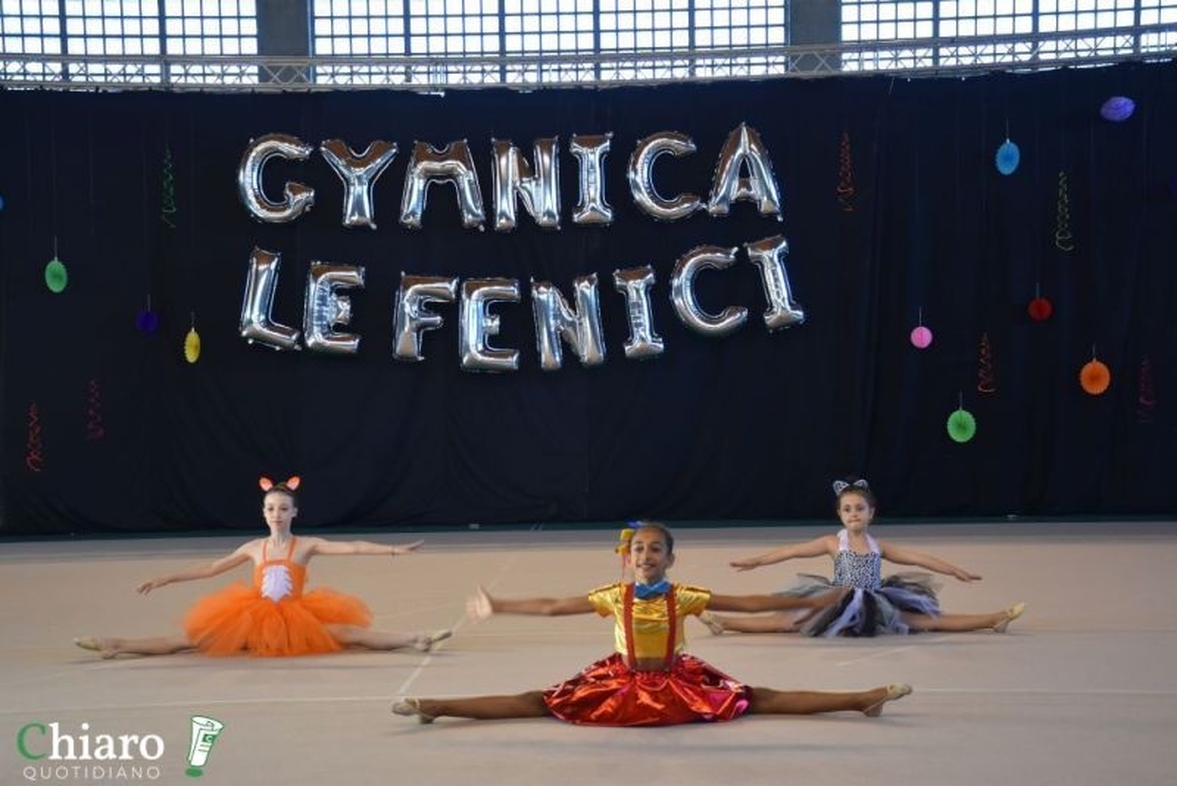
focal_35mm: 57
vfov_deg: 23.8
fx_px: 1864
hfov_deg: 35.0
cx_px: 588
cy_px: 393
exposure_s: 1/80
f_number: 4.2
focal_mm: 38
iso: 800
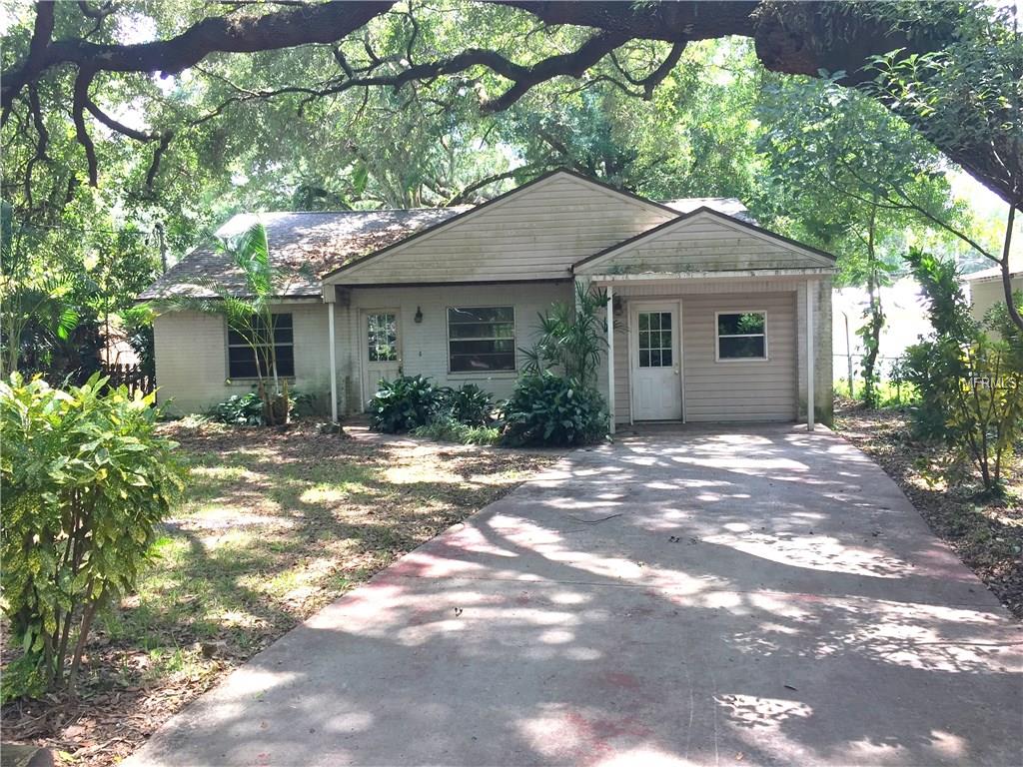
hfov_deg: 61.7
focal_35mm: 29
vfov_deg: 48.2
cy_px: 384
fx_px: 857
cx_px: 512
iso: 32
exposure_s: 1/120
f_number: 2.2
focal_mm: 4.15
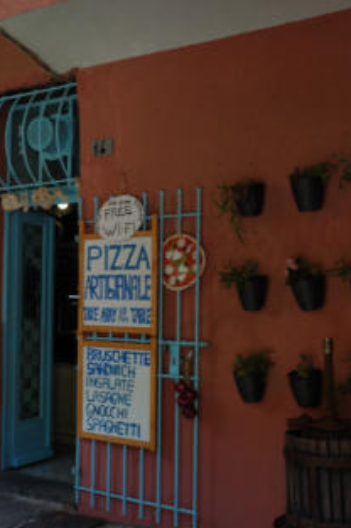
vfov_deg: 42.7
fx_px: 674
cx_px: 132
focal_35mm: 46
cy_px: 297
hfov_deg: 29.1
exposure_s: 1/8
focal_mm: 24
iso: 200
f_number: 10
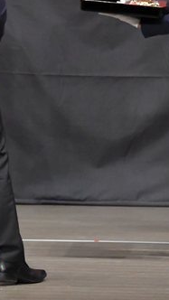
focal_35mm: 530
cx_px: -149
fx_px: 4218
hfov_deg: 2.3
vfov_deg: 4.1
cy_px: 70
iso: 6400
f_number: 5.6
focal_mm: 145
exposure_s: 1/400
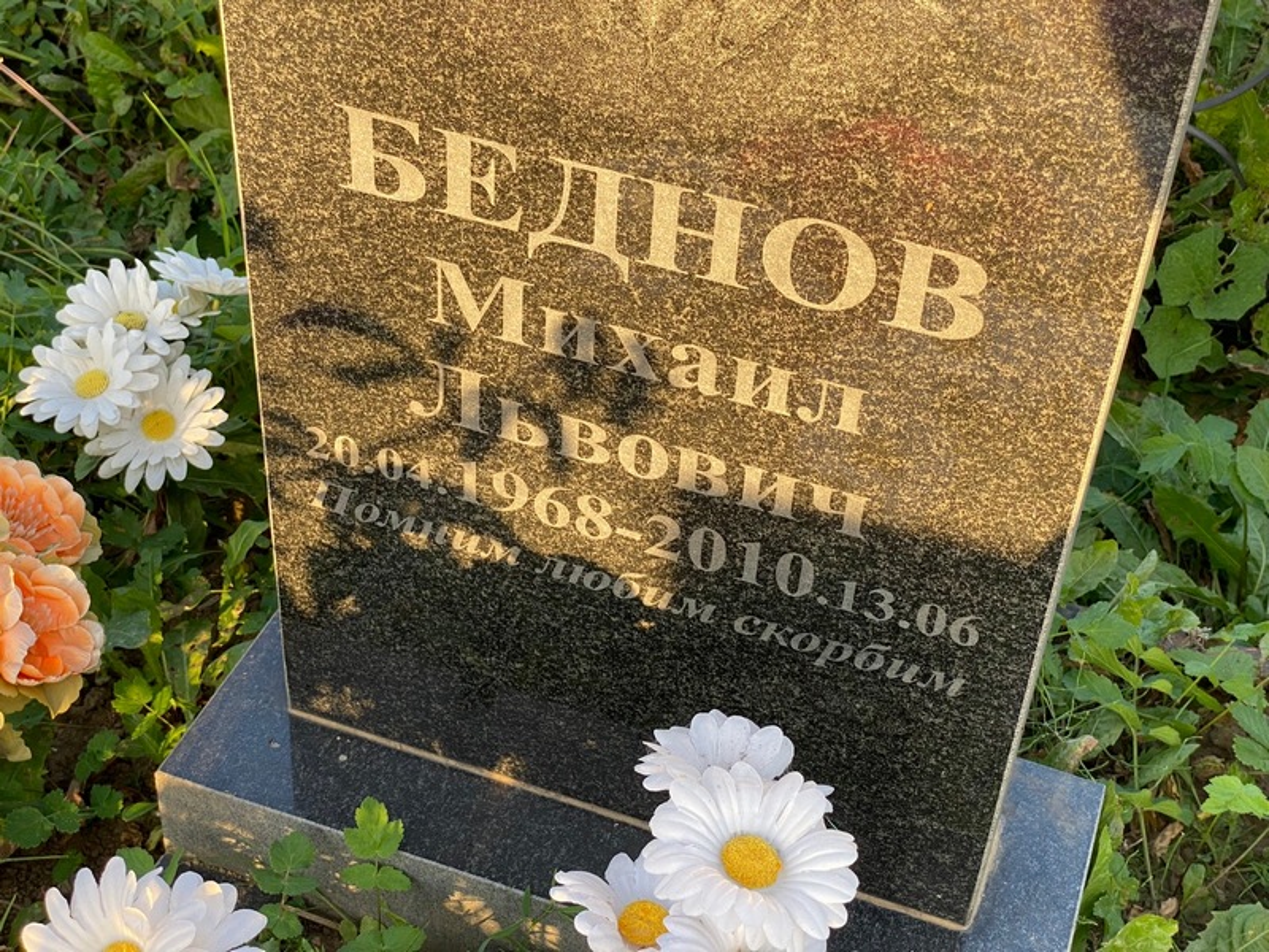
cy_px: 476
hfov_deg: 36.8
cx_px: 634
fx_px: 1906
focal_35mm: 52
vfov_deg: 28.0
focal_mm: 6
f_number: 2
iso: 20
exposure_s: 1/122
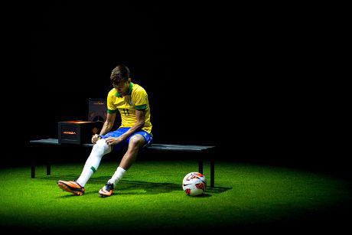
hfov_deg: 39.6
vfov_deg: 27.0
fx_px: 489
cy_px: 118
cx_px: 176
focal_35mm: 50
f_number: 2.2
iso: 2500
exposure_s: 1/400
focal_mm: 50
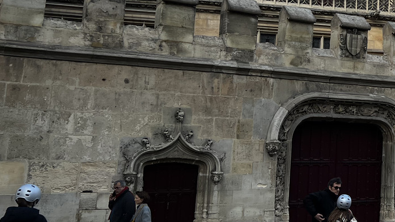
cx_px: 449
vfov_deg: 18.3
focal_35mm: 65
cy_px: 32
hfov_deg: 28.9
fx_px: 681
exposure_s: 1/991
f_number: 1.5
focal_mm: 5.7
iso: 50
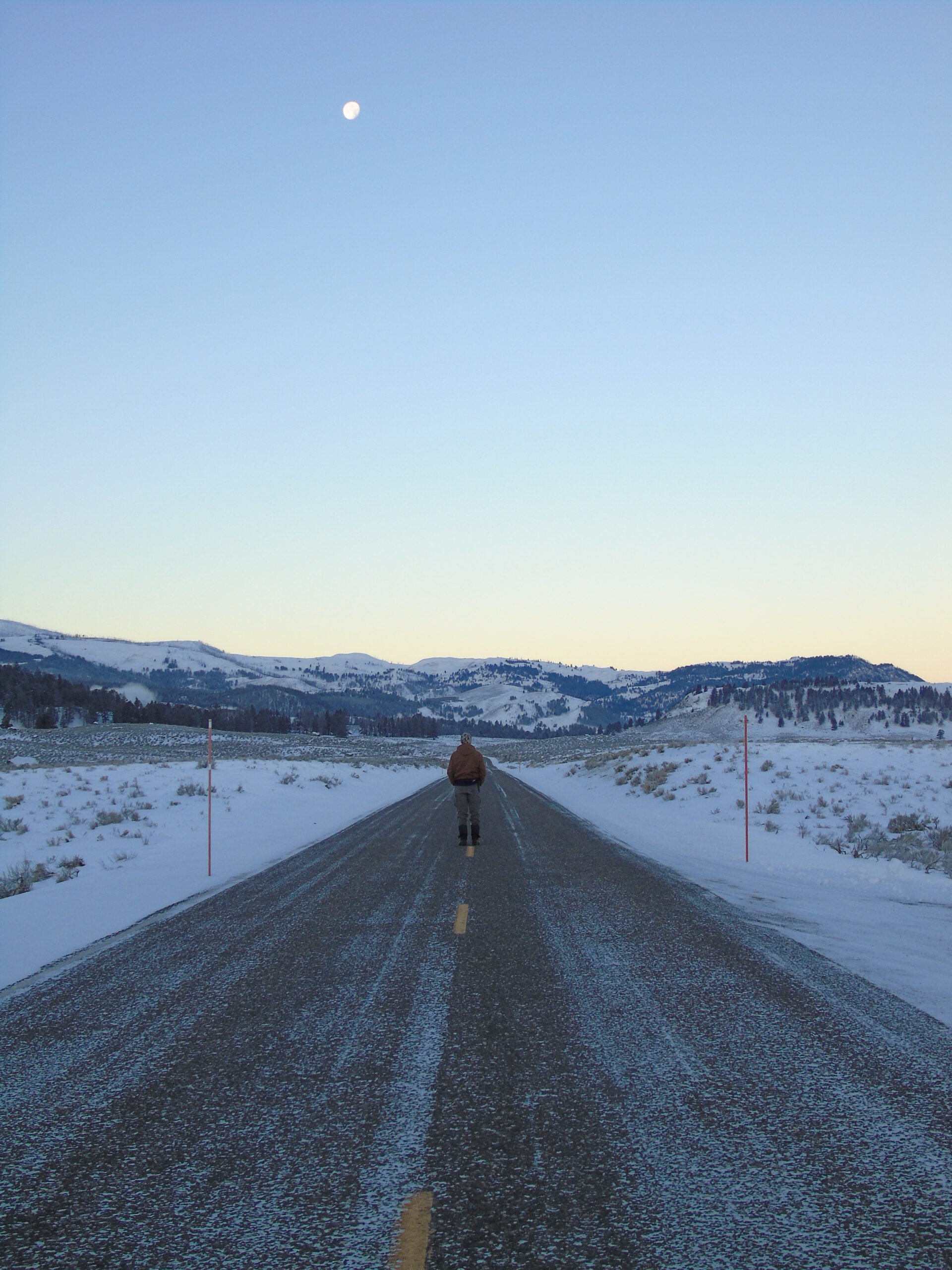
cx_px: 476
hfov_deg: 31.5
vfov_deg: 41.2
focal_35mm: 46
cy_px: 635
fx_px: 1687
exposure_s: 1/200
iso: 80
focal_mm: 8.2
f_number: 4.1
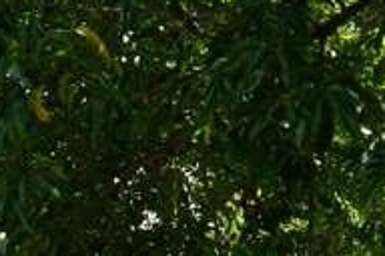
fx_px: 1294
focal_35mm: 121
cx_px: 407
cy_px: 445
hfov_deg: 16.5
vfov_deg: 10.7
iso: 100
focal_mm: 29
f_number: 5
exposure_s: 1/160
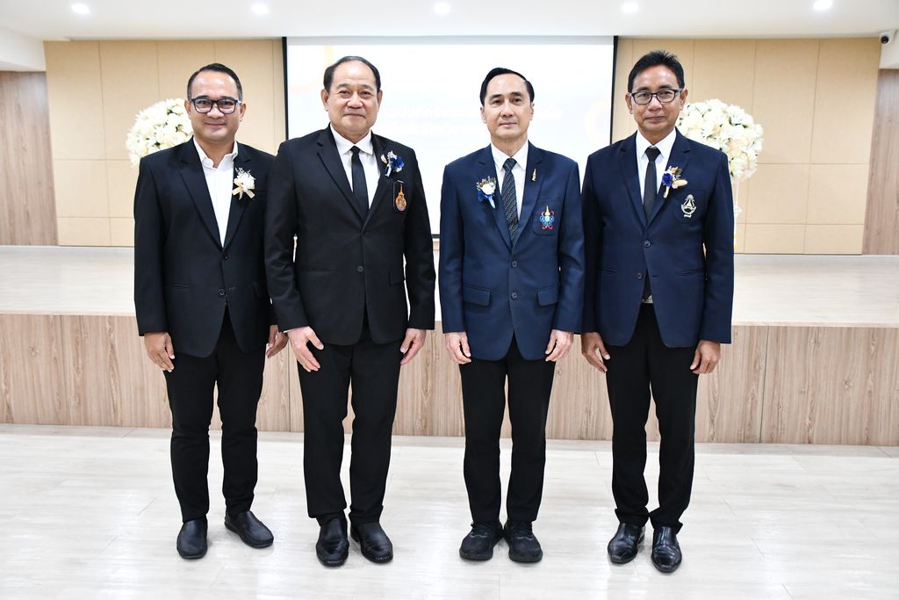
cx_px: 450
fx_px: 824
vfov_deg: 40.0
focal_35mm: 33
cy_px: 300
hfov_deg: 57.2
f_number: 3.5
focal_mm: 22
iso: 3200
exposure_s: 1/80
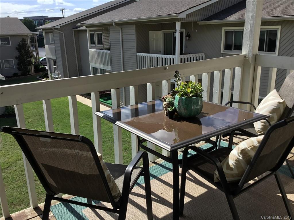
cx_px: 147
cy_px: 110
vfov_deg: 45.4
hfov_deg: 58.4
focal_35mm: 31
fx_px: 263
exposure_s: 1/970
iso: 25
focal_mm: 3.3
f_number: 2.4
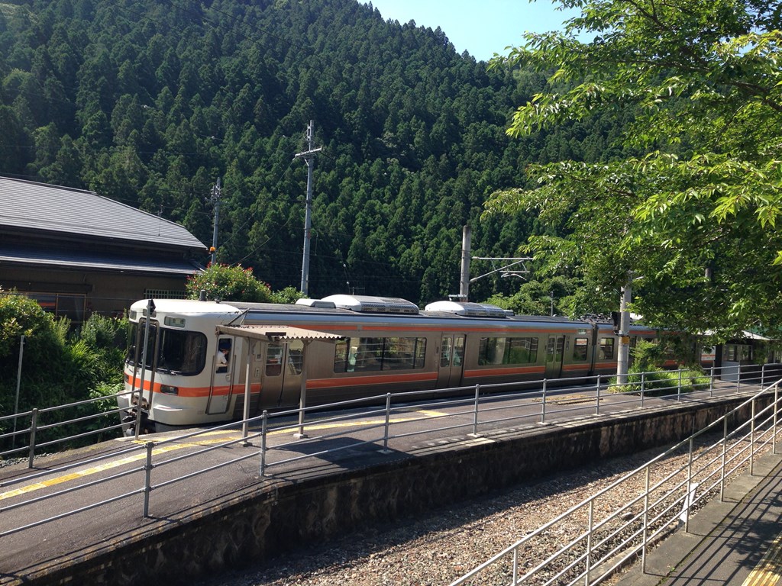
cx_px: 391
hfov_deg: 55.4
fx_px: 745
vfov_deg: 42.9
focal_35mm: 33
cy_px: 293
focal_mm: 4.12
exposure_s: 1/686
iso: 50
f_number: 2.4
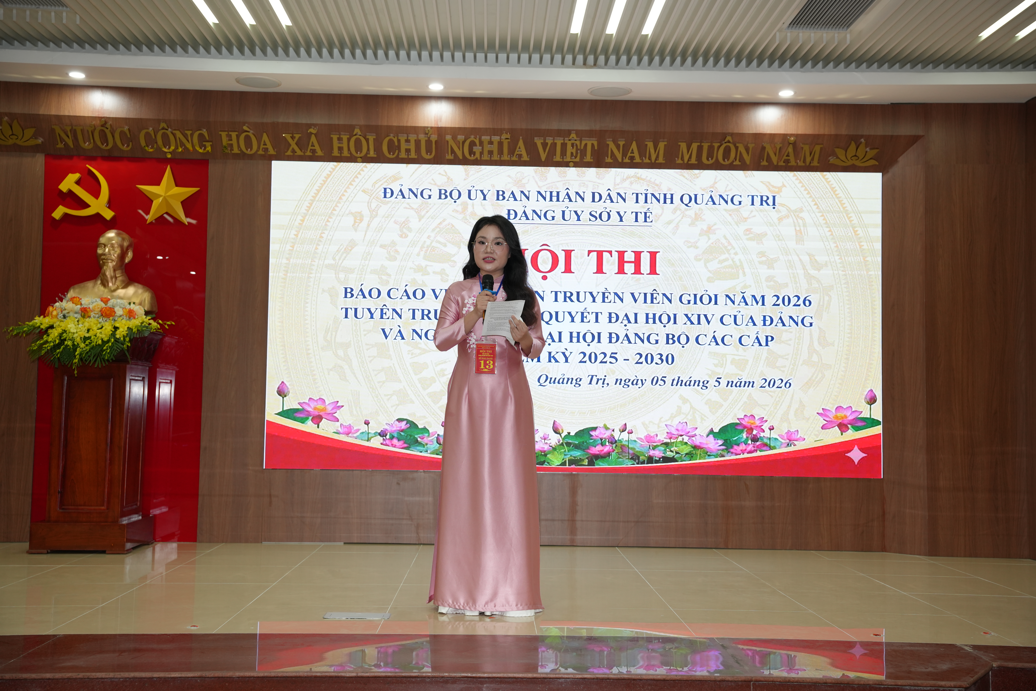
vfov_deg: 33.3
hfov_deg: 48.4
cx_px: 518
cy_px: 346
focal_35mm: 40
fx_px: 1154
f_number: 4
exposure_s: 1/160
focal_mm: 40.1
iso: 800
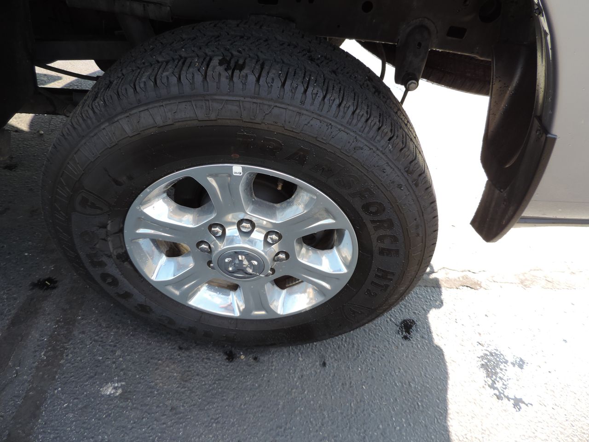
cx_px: 294
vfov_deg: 56.8
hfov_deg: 71.6
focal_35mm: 24
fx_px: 408
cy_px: 221
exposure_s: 1/125
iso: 80
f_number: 3
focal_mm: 4.3
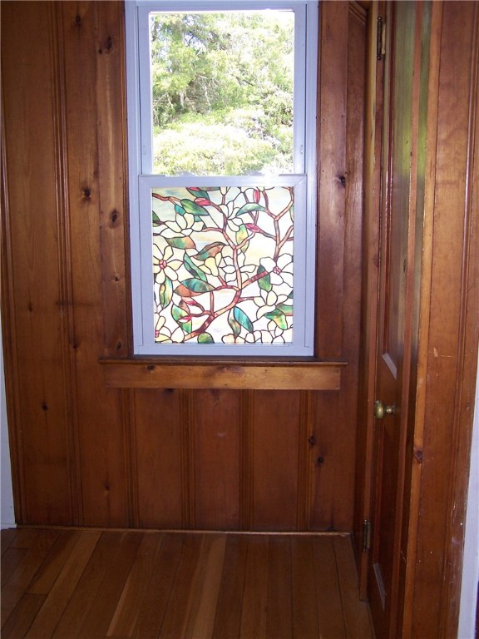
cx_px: 240
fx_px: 738
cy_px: 320
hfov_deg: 36.0
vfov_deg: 46.8
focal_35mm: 40
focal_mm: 6.7
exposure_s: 1/60
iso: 140
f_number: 2.8
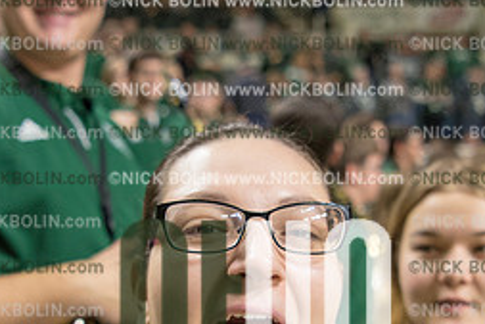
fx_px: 741
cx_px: 255
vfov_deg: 23.8
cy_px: 312
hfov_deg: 36.2
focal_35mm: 55
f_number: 2.8
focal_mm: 24
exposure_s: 1/400
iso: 2500
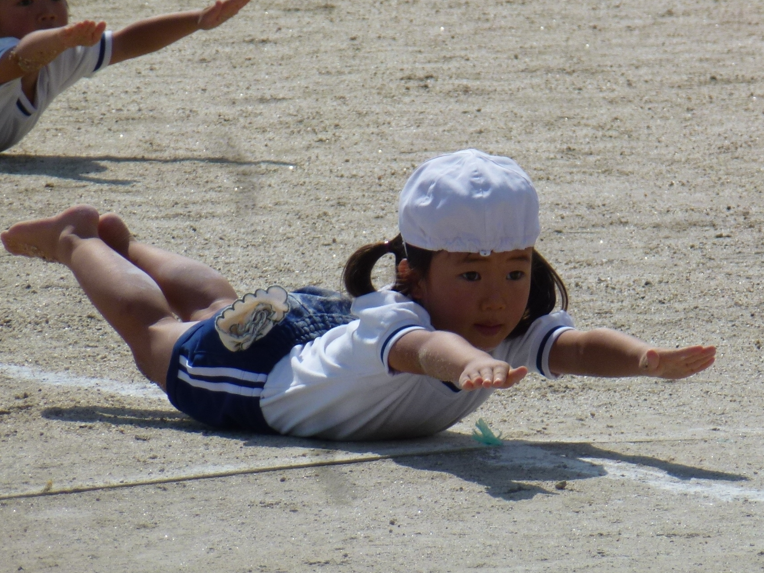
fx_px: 12800
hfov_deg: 3.4
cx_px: 422
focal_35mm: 580
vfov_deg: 2.6
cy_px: 376
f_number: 5.9
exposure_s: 1/1300
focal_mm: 68.8
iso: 100
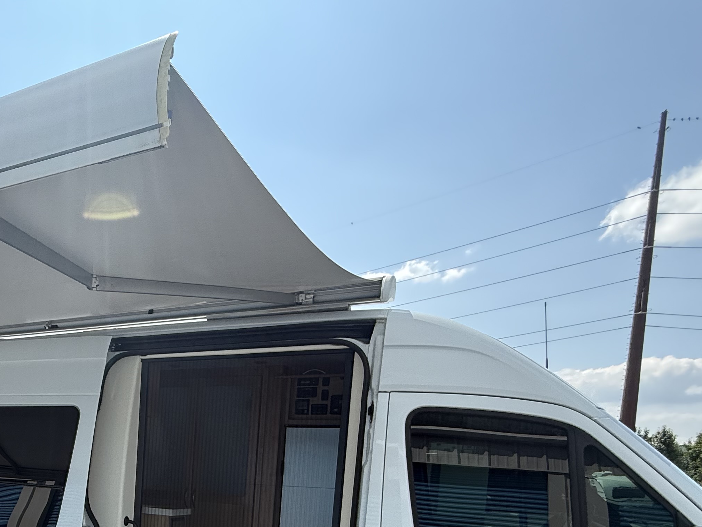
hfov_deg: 58.0
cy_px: 504
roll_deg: -2.3
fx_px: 568
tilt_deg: -3.0
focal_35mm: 28
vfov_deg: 43.9
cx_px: 127
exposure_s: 1/1068
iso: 64
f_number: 2.2
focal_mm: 2.22
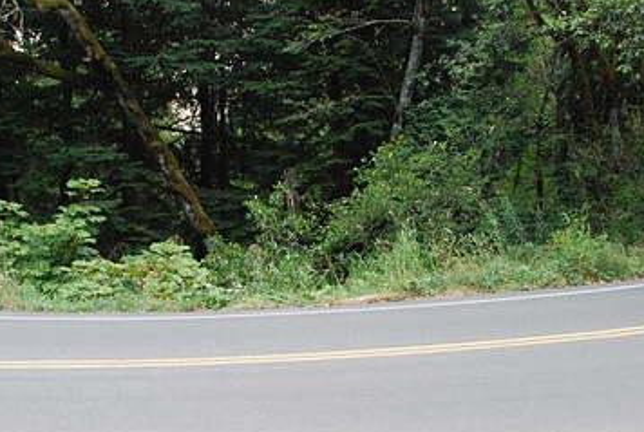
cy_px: 305
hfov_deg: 44.4
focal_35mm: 44
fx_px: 789
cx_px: 335
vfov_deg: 30.3
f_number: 4
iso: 1600
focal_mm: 18
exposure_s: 1/400
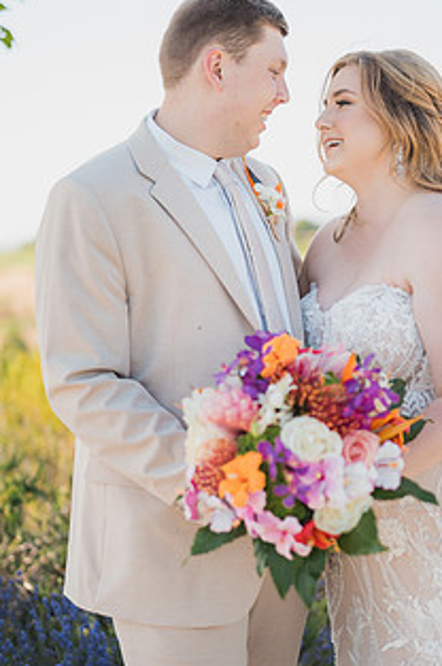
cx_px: 272
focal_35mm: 72
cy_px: 332
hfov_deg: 18.9
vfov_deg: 28.1
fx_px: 1329
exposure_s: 1/1600
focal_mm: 50
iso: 125
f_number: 1.4
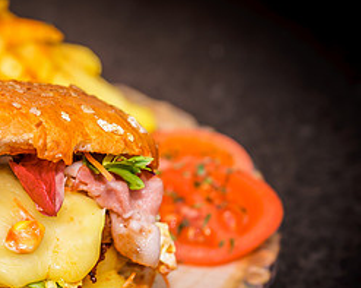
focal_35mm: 172
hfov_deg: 11.1
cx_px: -43
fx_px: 1836
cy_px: 244
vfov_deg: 8.9
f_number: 4
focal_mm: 70
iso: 100
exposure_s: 1/250
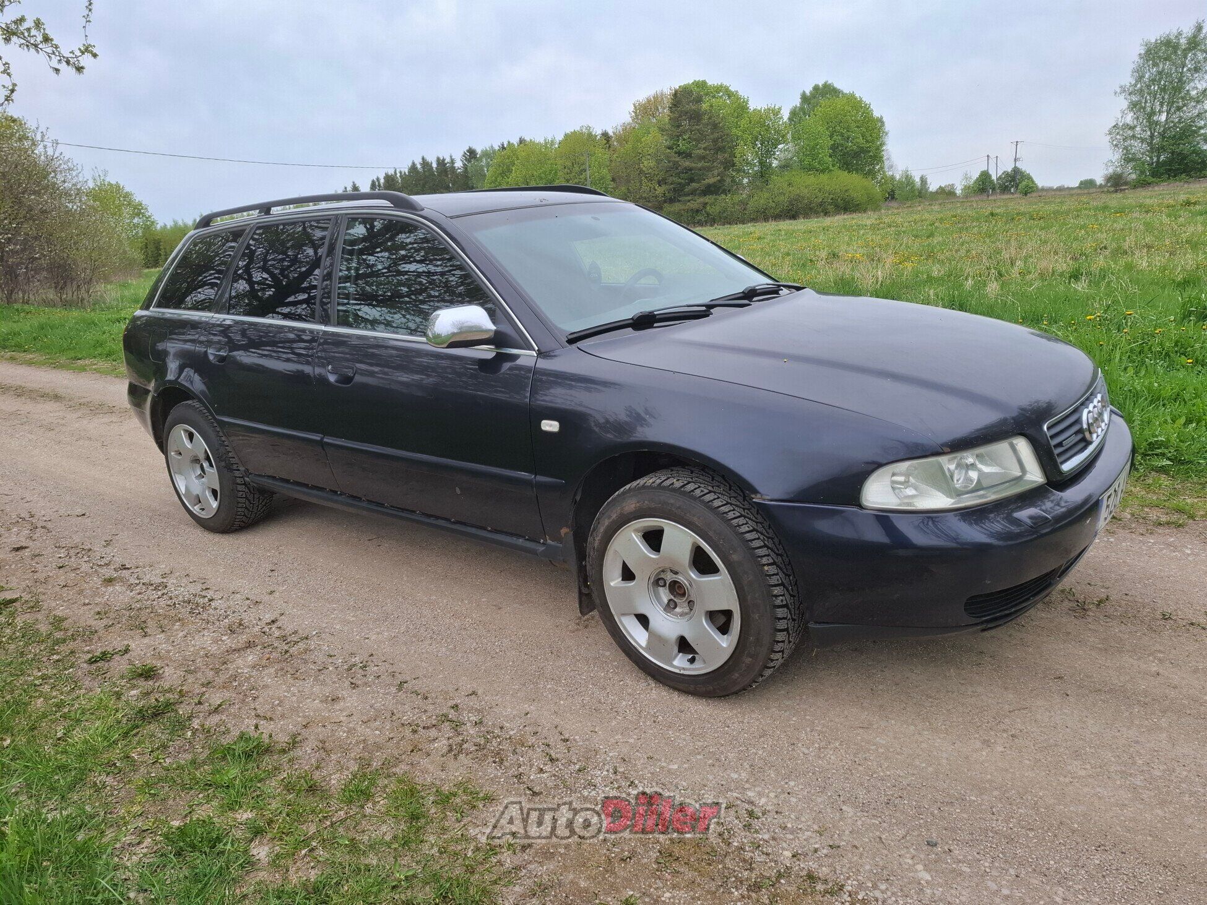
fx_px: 802
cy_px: 452
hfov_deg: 73.9
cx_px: 604
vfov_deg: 58.9
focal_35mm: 23
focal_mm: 5.54
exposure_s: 1/251
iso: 50
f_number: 1.8
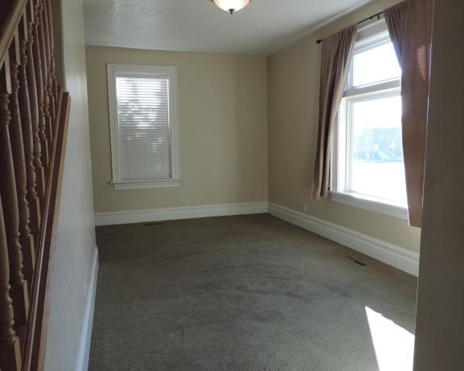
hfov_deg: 66.0
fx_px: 357
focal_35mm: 26
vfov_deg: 54.9
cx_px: 227
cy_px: 191
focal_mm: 4.3
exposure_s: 1/60
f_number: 3
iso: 80
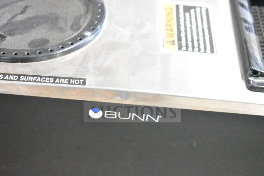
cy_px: 88
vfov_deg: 16.6
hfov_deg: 24.6
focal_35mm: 82
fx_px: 605
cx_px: 132
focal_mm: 55
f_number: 5.6
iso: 25600
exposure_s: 1/40
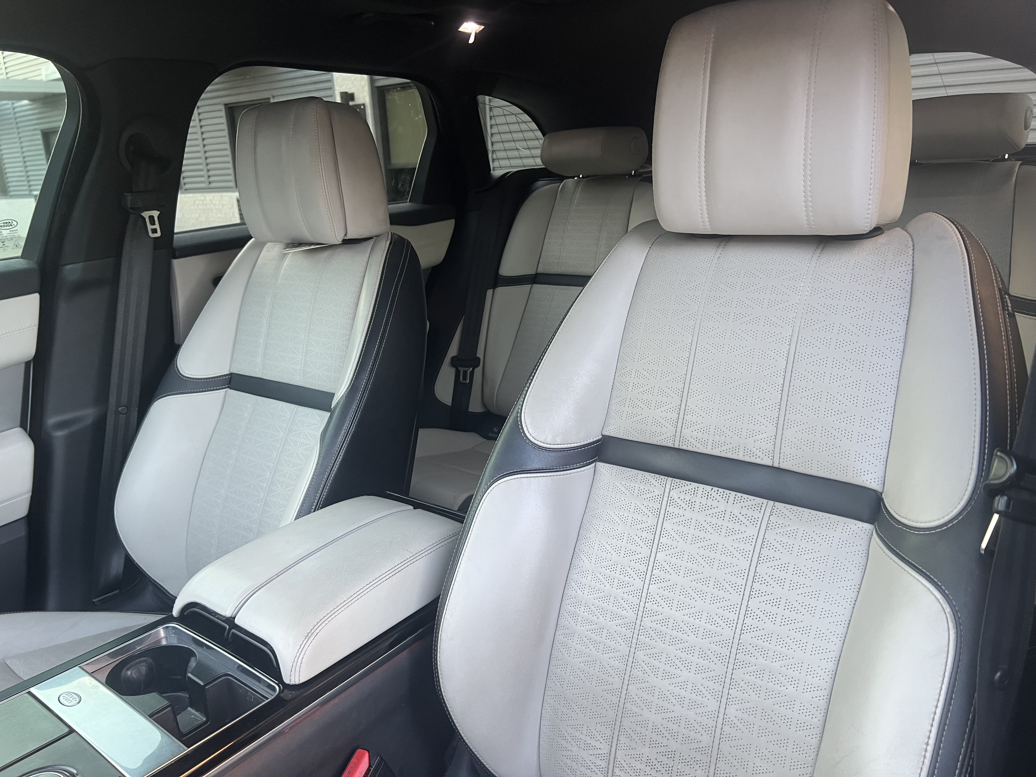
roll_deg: +3.1
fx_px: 778
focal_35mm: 26
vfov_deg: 53.1
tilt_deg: -16.6
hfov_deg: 67.3
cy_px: 388
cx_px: 518
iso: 125
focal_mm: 5.7
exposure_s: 1/82
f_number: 1.5
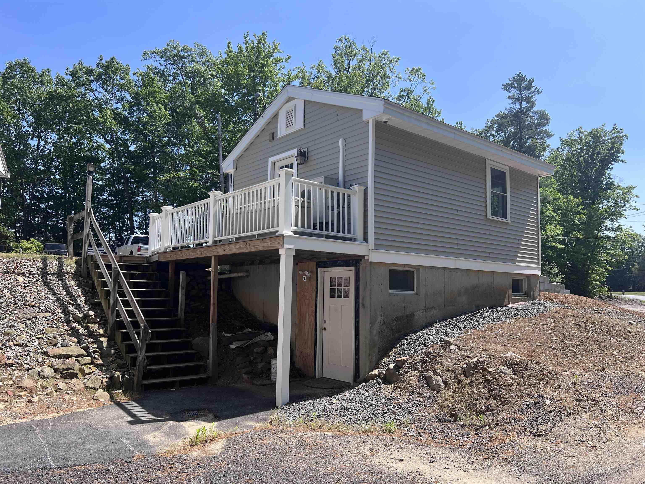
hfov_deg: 67.3
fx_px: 484
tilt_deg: +5.3
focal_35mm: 26
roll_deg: -0.3
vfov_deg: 53.1
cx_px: 322
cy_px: 242
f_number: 1.5
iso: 50
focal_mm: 5.7
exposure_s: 1/2404
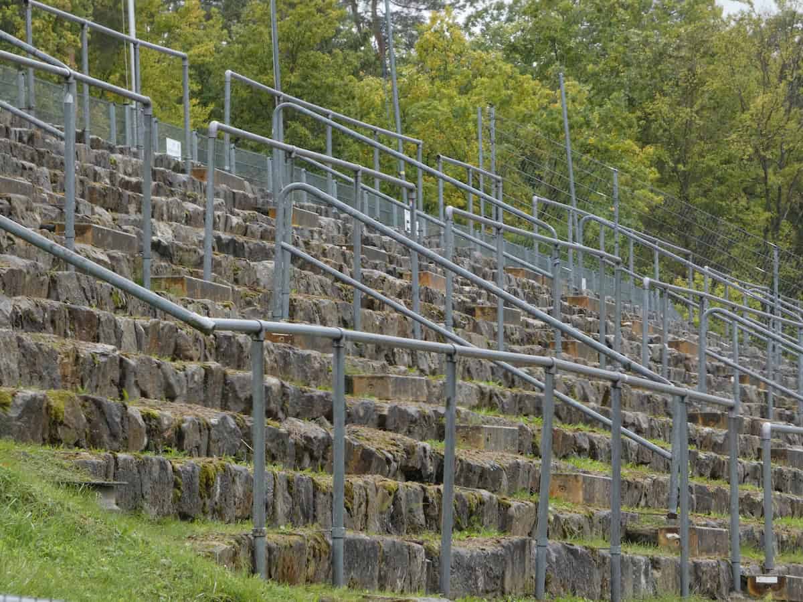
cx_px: 402
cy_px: 301
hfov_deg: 7.0
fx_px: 6542
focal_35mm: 282
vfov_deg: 5.3
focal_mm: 50.6
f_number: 5.5
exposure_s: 1/250
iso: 250
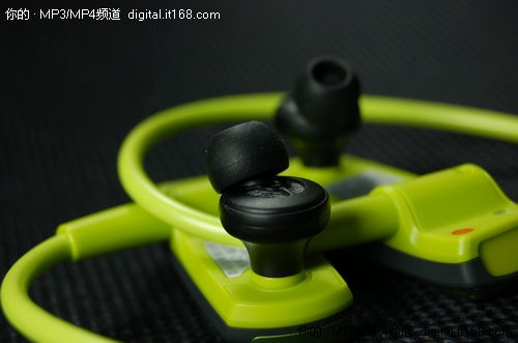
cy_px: 172
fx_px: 1184
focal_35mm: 82
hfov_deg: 24.7
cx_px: 259
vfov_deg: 16.5
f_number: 5.6
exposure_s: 1/30
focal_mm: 55
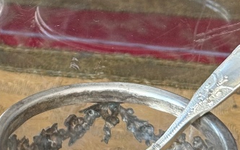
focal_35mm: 183
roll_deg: -0.5
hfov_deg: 11.3
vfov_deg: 7.1
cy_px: -61
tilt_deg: -21.9
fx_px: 1197
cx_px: -27
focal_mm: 6.76
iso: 100
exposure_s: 1/60
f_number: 1.78
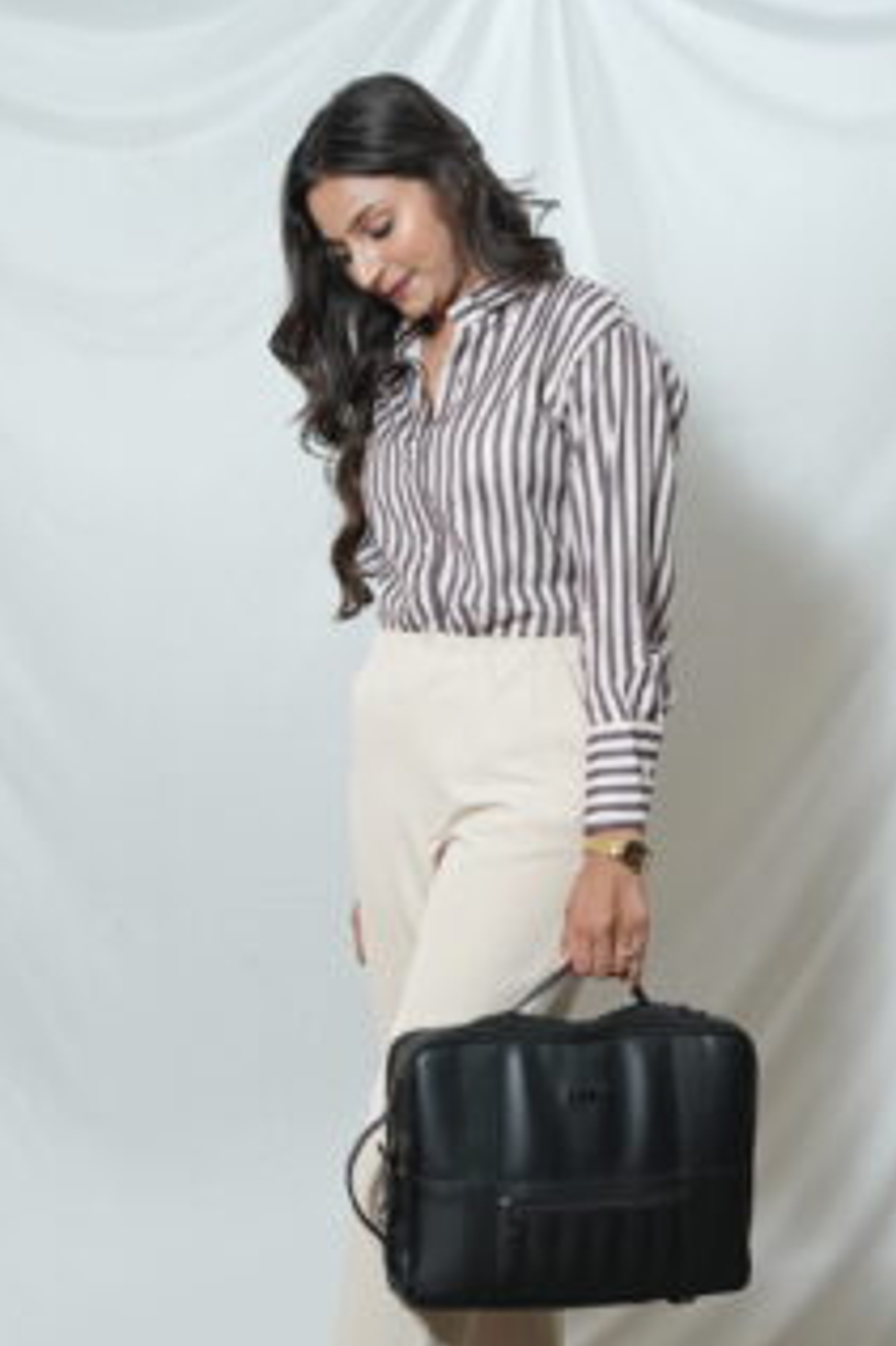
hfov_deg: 19.2
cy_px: 845
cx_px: 488
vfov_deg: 28.4
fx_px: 2653
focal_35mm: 71
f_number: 3.5
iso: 640
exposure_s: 1/160
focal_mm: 50
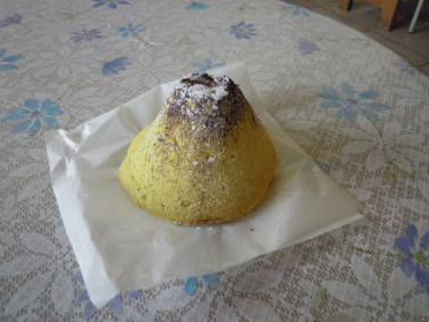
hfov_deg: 59.9
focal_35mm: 30
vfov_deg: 46.8
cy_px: 168
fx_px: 372
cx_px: 209
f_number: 2.7
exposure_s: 1/40
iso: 100
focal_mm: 5
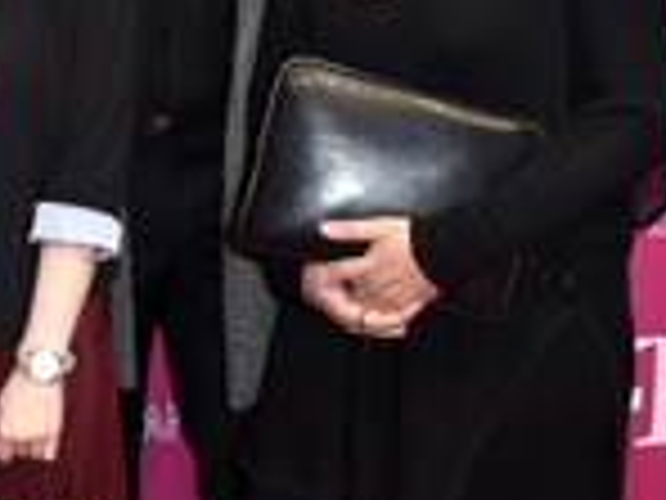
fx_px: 1693
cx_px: -169
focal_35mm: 88
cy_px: -54
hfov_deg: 20.6
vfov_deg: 16.3
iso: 500
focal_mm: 20
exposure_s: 1/160
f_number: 6.3
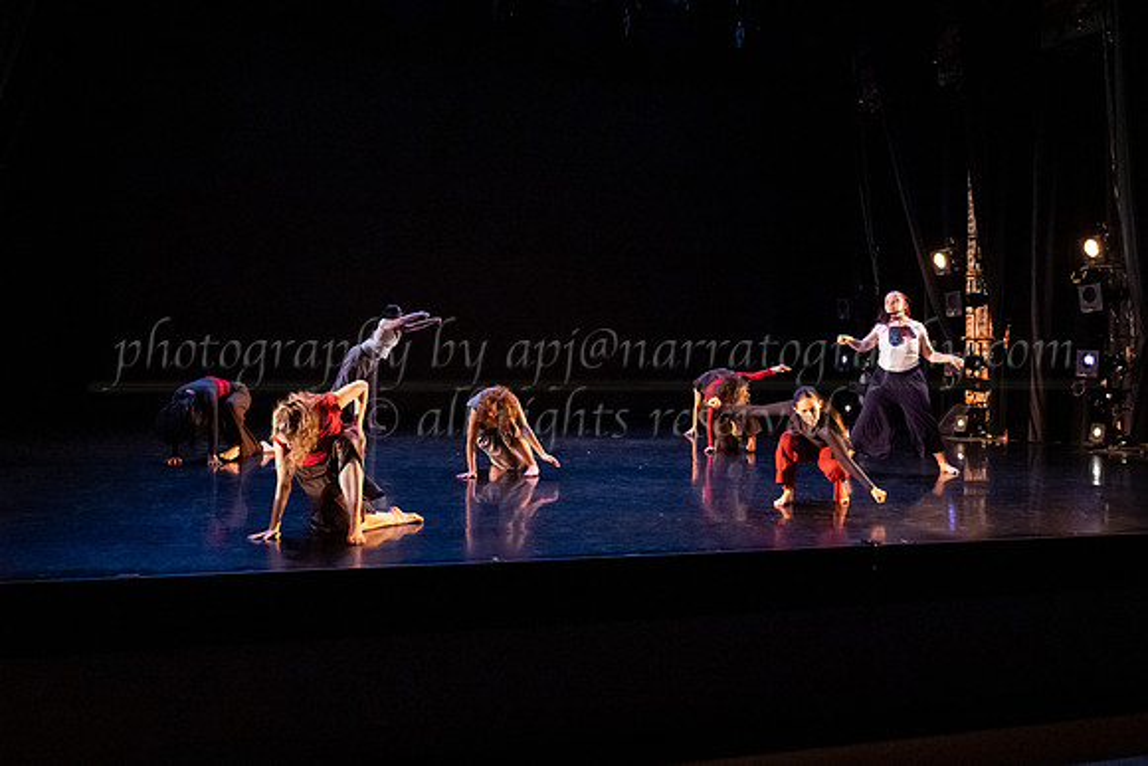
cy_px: 320
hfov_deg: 55.0
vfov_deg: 38.2
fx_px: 1103
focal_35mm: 35
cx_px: 582
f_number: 4
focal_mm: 28
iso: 4000
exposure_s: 1/400
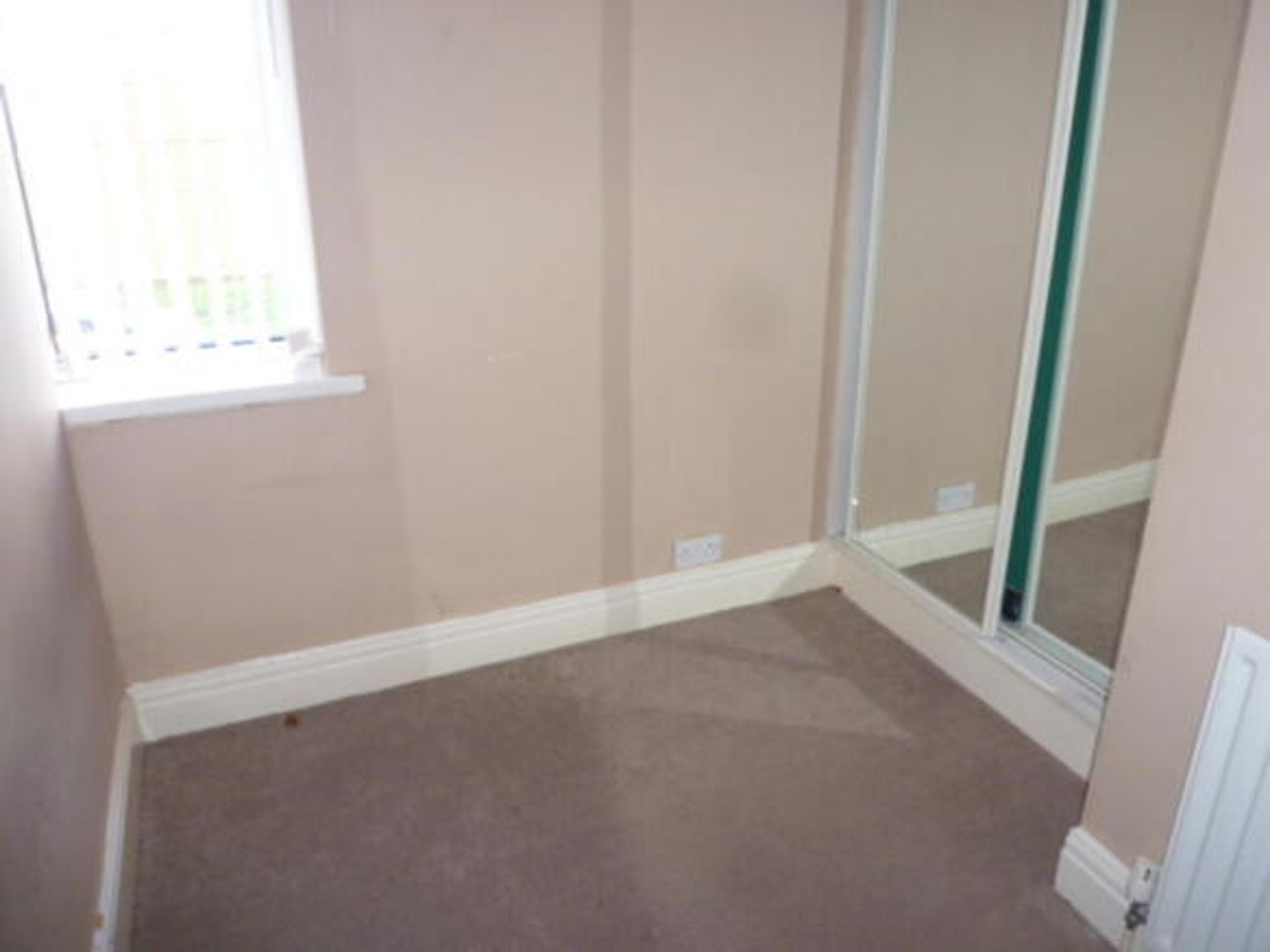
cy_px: 476
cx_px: 635
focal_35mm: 25
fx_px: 917
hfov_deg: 69.4
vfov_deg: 54.9
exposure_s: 1/30
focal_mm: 4.5
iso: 200
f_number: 2.8
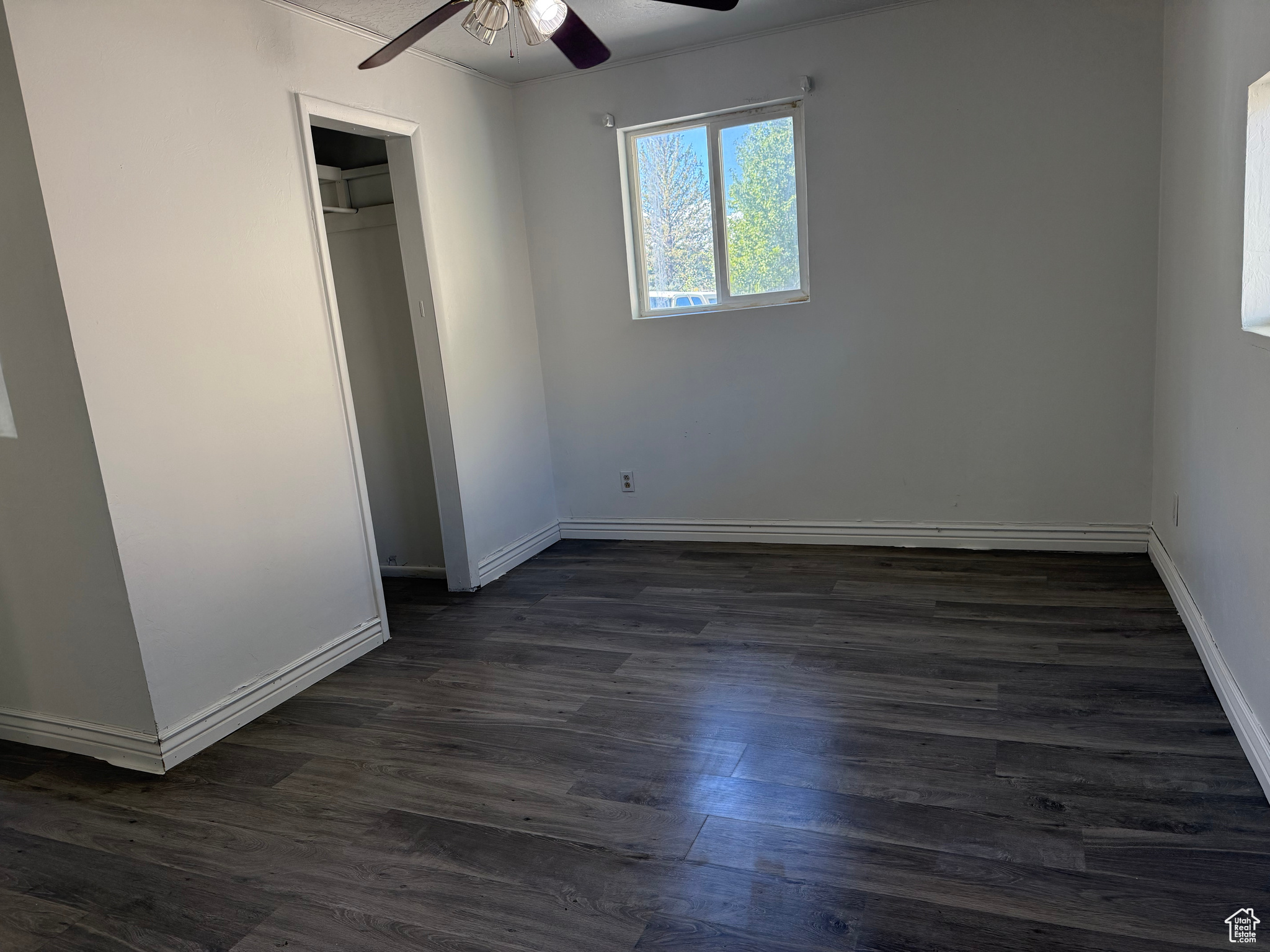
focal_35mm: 24
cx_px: 635
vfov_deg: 56.8
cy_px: 476
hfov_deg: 71.6
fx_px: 881
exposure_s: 1/236
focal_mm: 6.76
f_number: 1.78
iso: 200
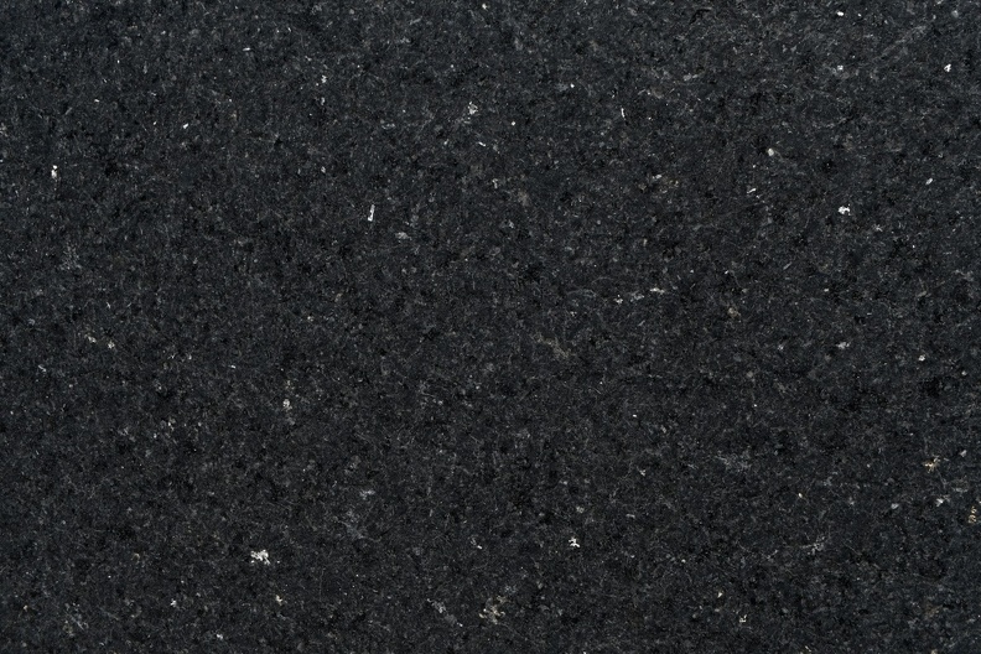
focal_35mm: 36
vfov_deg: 36.9
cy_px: 327
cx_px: 490
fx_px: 981
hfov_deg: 53.1
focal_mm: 24
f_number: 11
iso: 100
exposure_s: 1/200
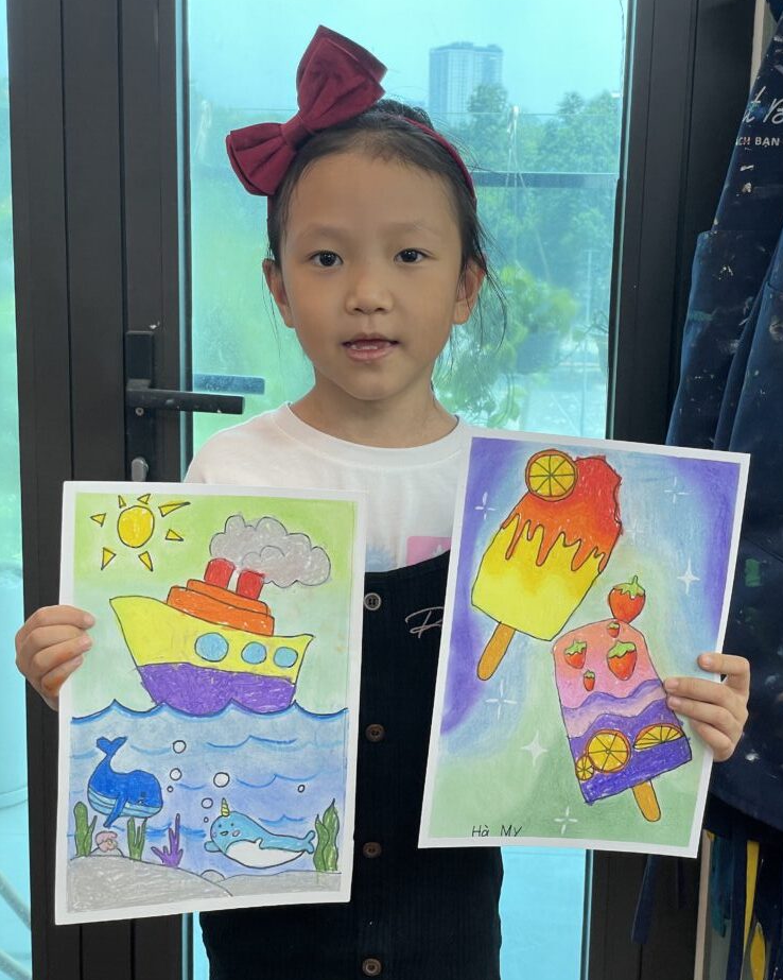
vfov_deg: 34.2
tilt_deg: -12.0
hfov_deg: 27.6
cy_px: 506
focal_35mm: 55
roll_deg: -1.4
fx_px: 1594
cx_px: 396
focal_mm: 6
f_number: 2
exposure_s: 1/100
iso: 80
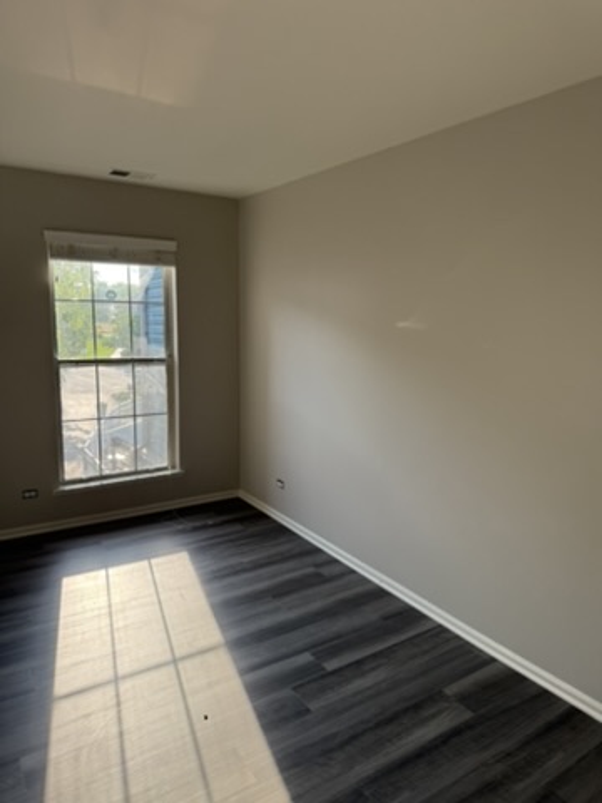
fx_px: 557
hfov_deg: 56.8
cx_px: 301
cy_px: 402
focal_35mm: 24
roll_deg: -1.3
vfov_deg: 71.6
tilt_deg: -7.7
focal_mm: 6.76
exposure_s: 1/521
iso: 100
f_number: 1.78
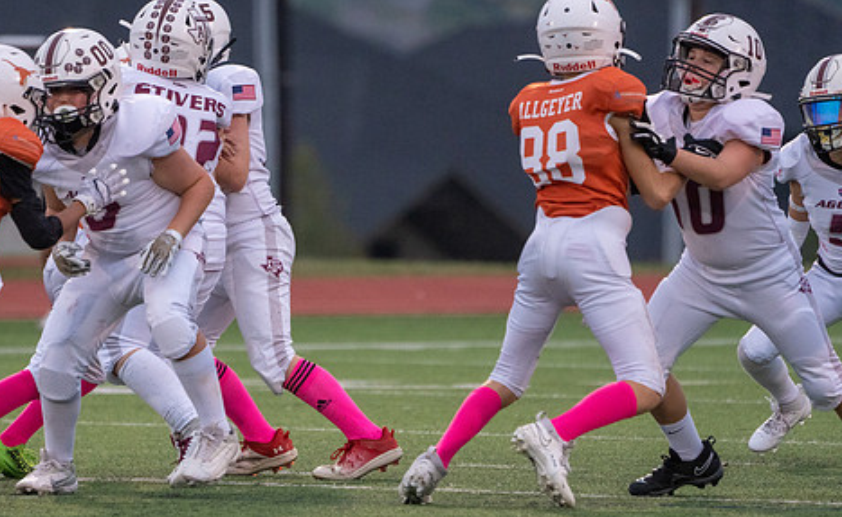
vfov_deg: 2.2
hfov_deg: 3.6
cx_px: 310
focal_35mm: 588
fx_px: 13430
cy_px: 253
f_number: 5.6
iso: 4000
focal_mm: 400
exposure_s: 1/1000
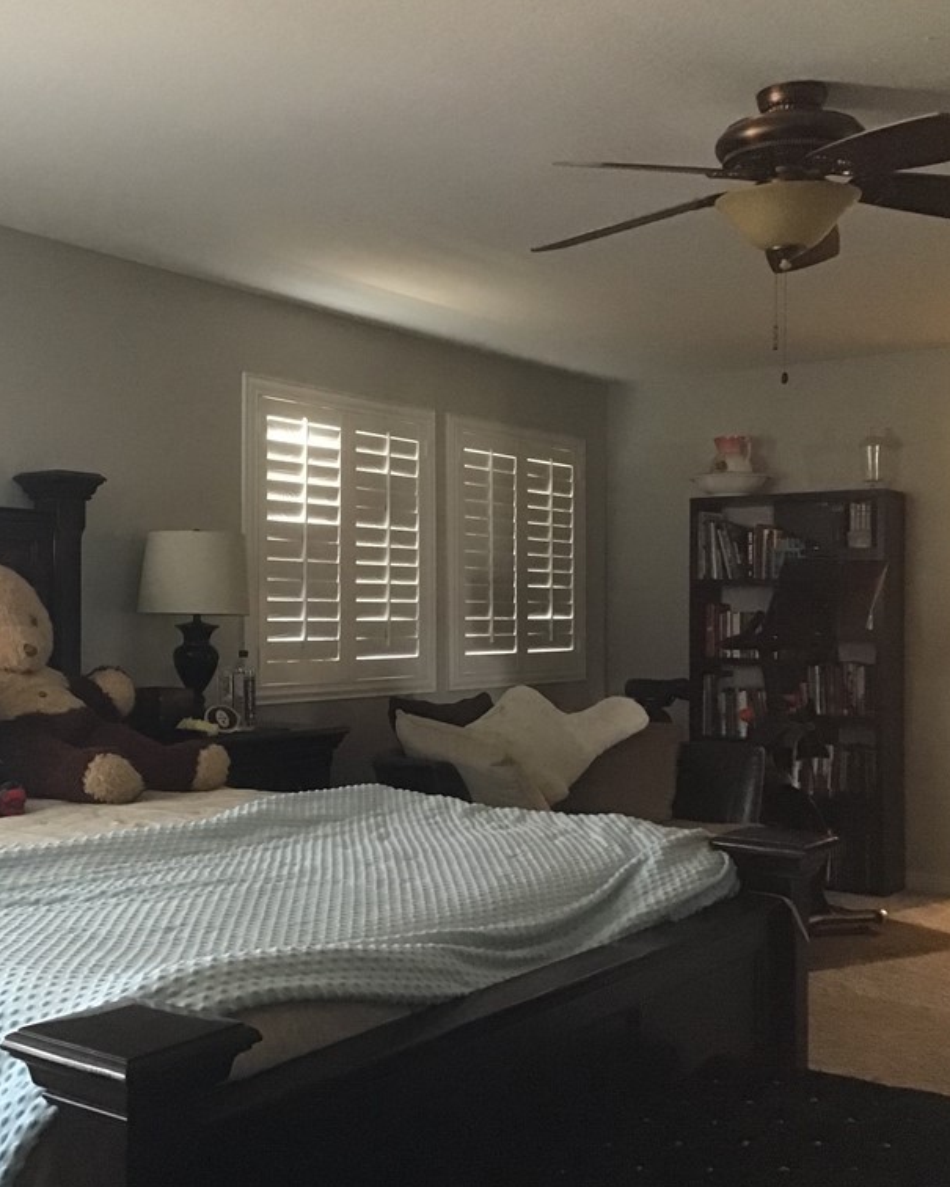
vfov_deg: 44.8
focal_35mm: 41
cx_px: 338
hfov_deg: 36.2
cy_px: 590
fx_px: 1441
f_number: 2.4
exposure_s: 1/15
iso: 200
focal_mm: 3.3
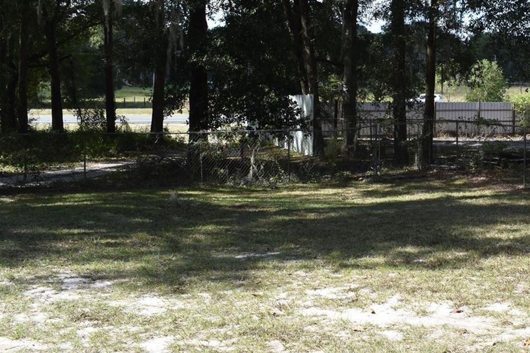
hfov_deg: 32.2
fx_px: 883
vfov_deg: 22.6
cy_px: 139
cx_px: 451
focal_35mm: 60
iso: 200
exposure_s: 1/250
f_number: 8
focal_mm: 22
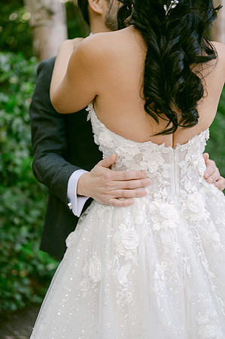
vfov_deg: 39.6
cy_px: 170
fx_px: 470
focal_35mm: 50
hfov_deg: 26.9
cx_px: 112
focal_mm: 50
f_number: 2
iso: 100
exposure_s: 1/125
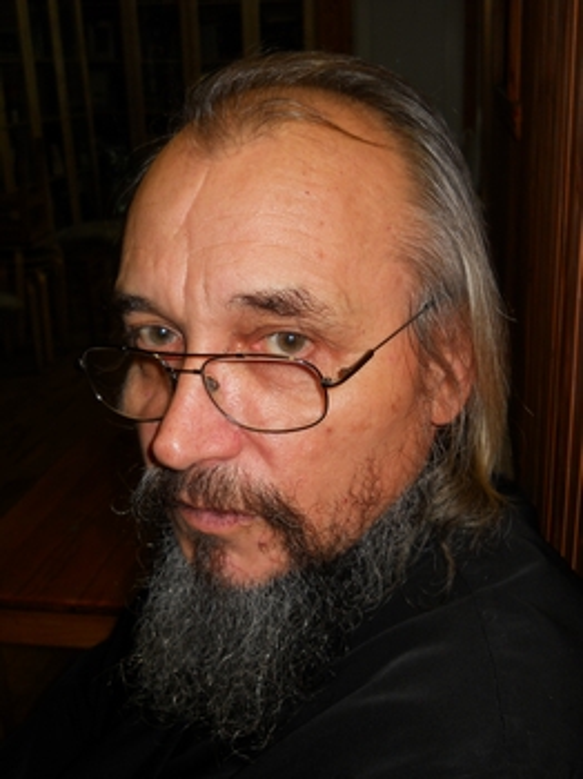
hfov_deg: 35.1
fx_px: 922
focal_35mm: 41
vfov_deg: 45.8
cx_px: 292
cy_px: 390
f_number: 3.1
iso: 80
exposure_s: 1/30
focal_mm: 6.72
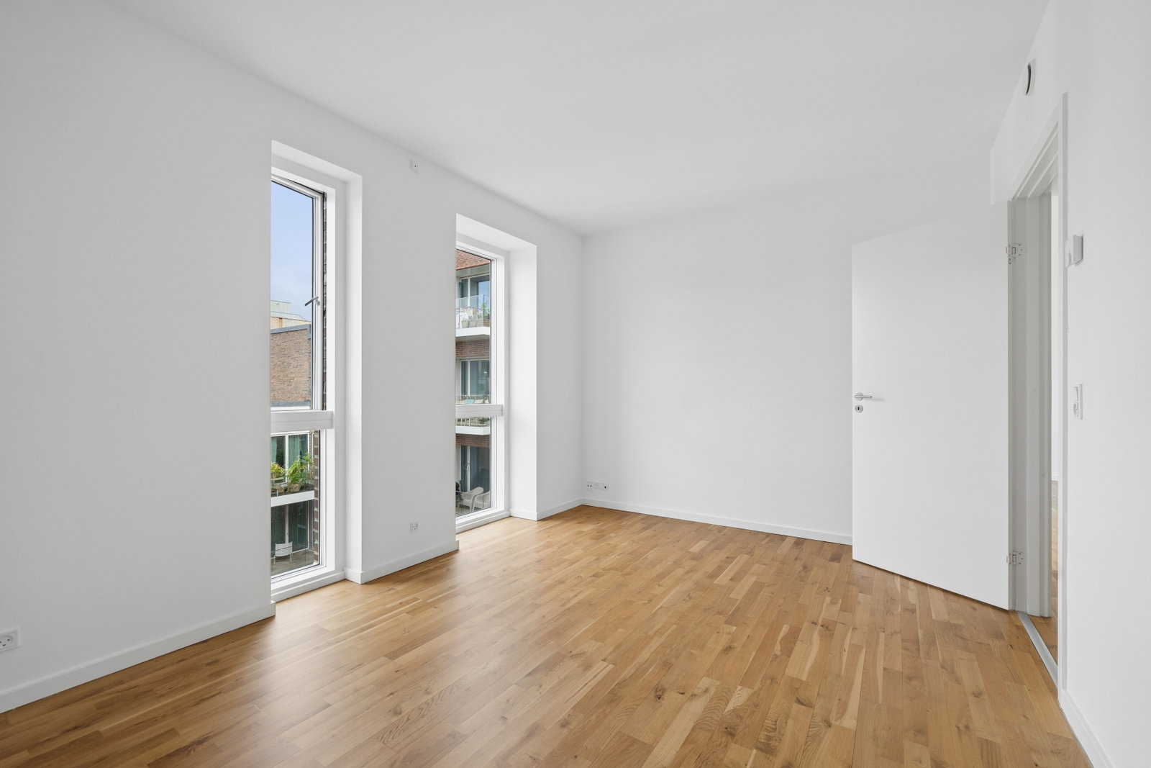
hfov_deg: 100.4
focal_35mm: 15
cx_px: 576
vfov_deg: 77.3
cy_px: 384
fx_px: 480
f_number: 6.3
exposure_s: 1/60
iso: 500
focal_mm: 15
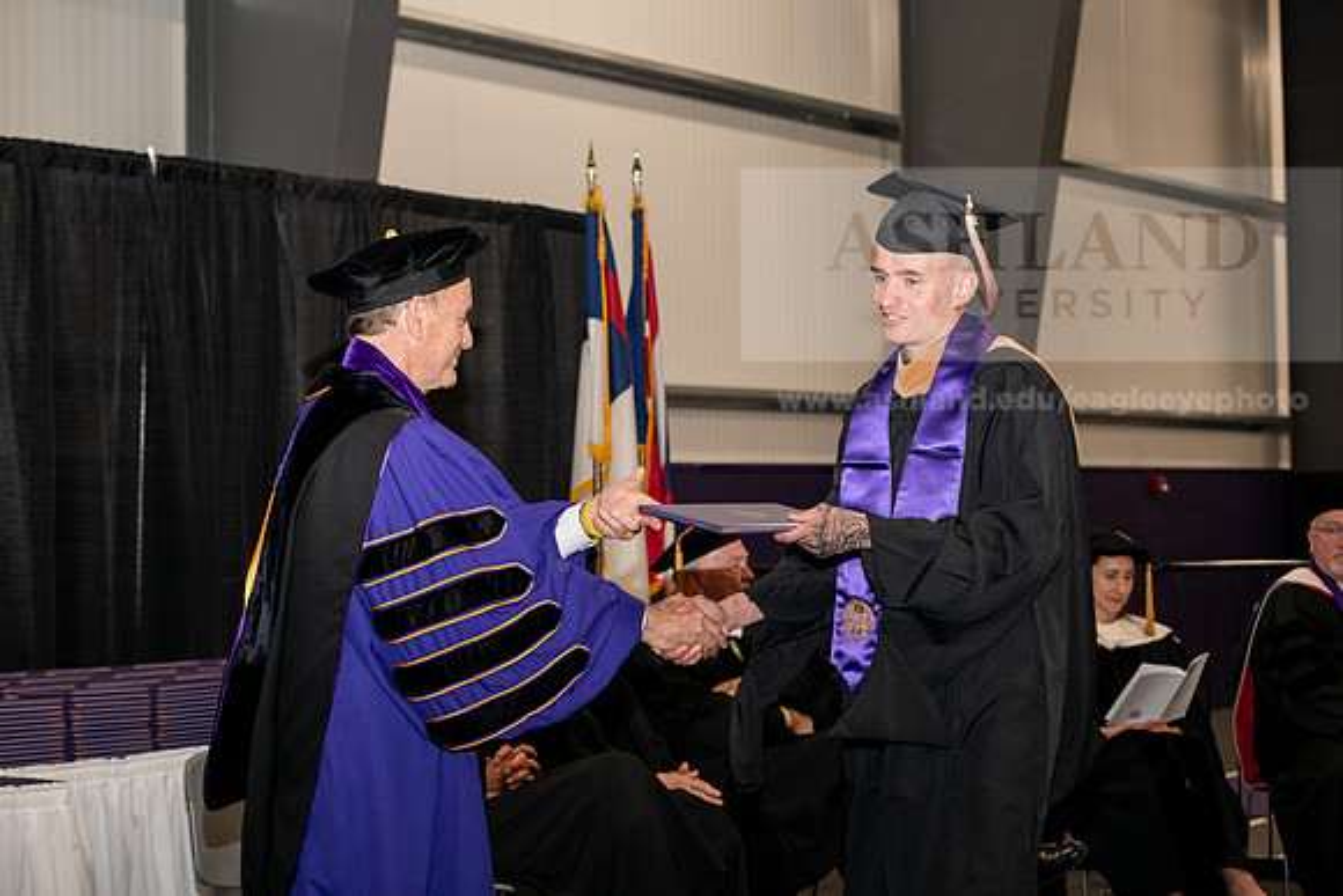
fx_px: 2612
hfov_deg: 28.8
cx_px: 672
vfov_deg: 19.5
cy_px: 448
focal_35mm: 70
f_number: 5.6
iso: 1600
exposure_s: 1/200
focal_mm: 70
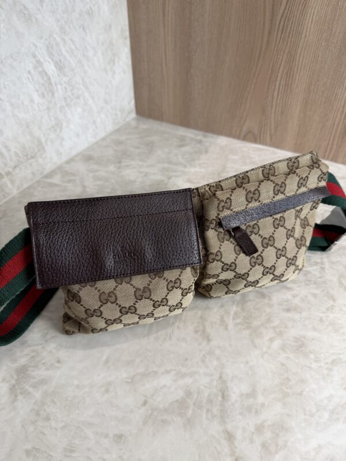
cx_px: 173
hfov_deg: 56.8
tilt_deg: -41.2
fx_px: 320
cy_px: 230
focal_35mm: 24
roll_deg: -0.5
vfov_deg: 71.6
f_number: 1.78
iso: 100
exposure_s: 1/120
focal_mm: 6.76
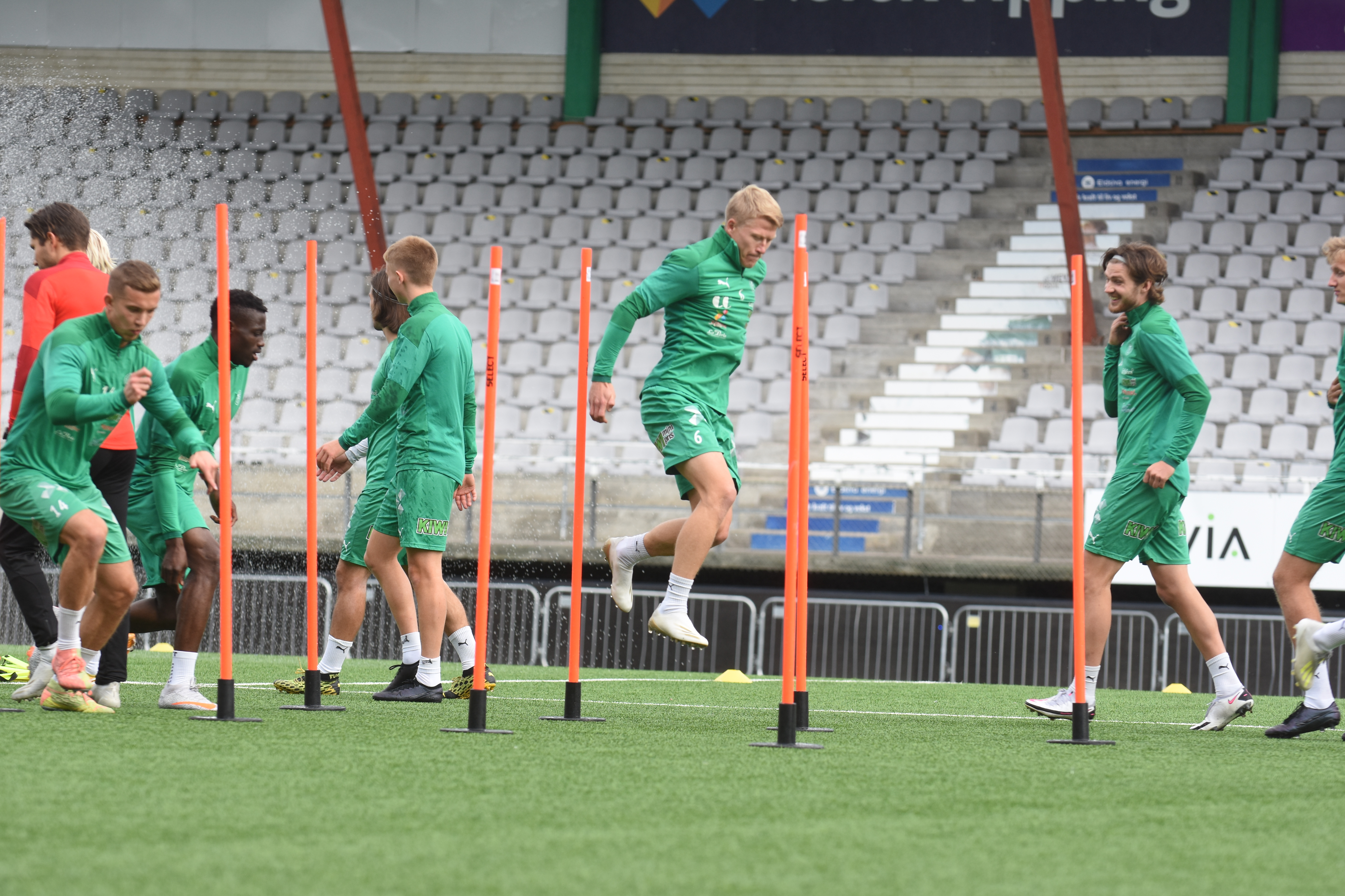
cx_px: 672
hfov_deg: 9.8
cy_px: 448
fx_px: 7845
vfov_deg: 6.5
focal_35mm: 210
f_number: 5
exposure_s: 1/640
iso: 320
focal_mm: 140
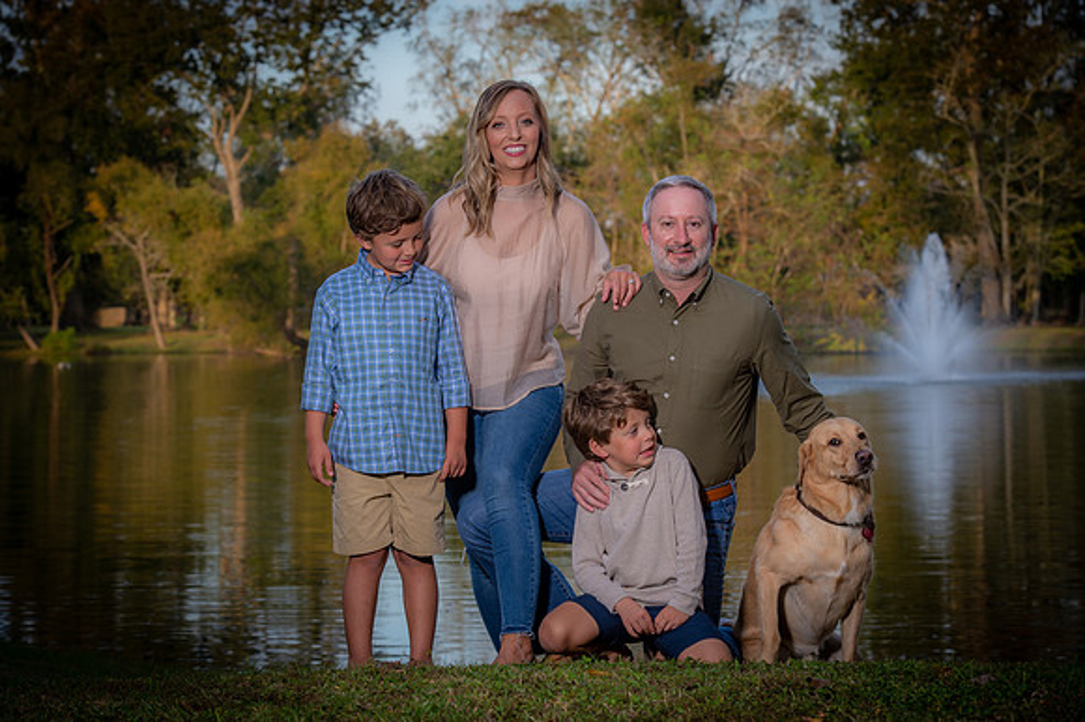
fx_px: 3072
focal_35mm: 102
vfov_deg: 13.4
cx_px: 542
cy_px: 361
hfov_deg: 20.0
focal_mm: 102
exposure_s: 1/160
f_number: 8
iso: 400
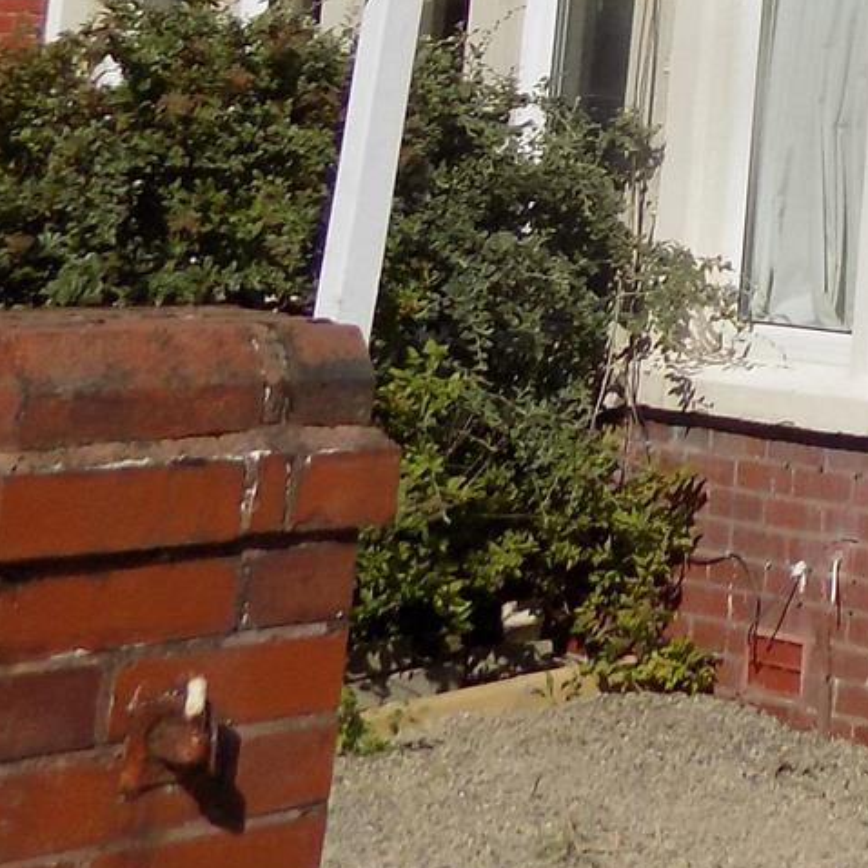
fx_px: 2723
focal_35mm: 96
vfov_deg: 16.9
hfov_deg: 14.9
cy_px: -303
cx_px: 1721
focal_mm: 4
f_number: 9.9
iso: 80
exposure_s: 1/200
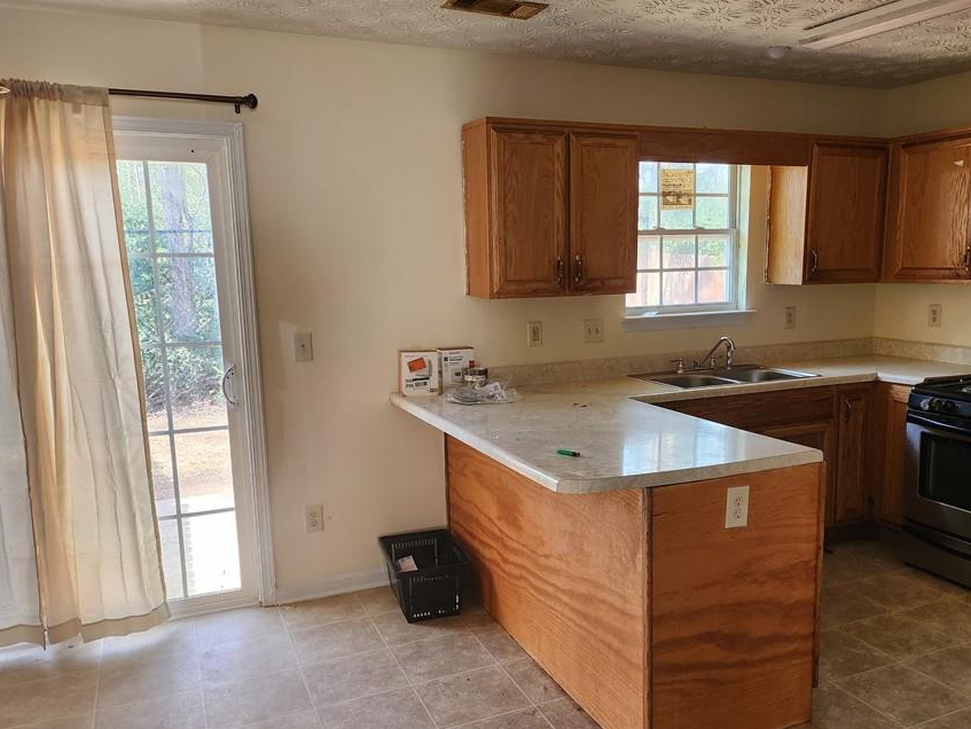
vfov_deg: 48.2
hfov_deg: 61.4
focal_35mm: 29
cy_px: 394
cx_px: 554
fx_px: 814
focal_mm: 5
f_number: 1.8
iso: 250
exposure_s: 1/120
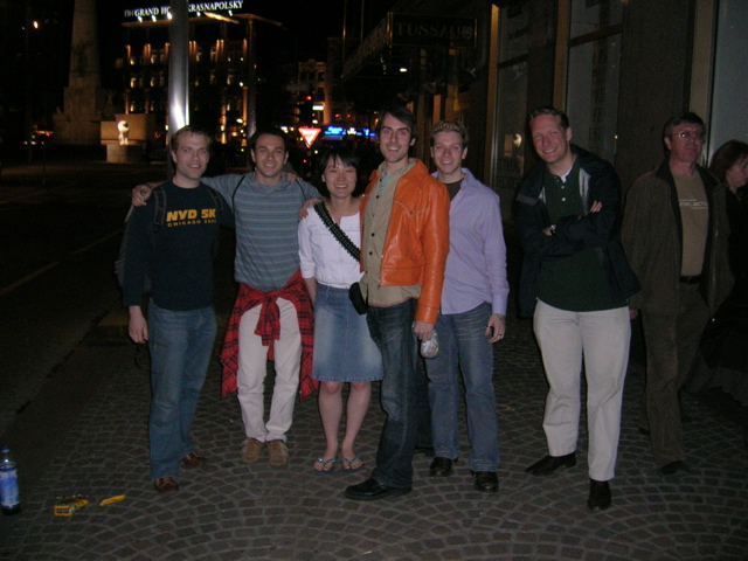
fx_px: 756
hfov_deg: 52.6
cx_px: 374
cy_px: 280
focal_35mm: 35
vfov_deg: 40.7
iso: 200
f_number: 2.8
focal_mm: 5.4
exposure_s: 1/60.1
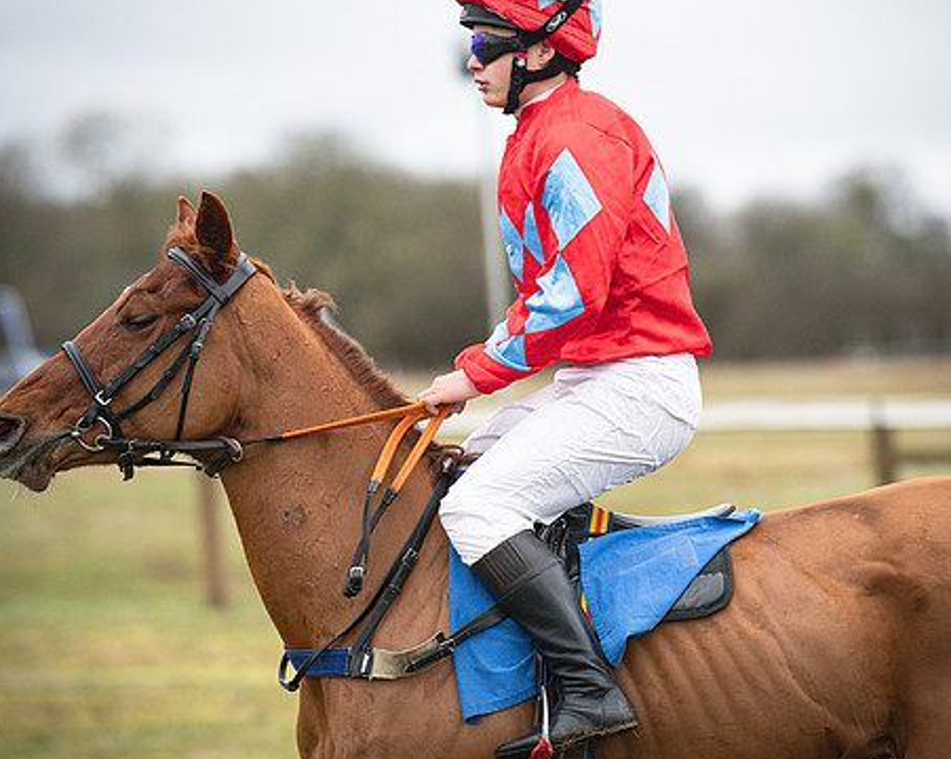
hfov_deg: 10.2
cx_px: 558
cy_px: 386
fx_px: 5343
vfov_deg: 8.1
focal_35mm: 190
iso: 640
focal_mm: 135
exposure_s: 1/1150
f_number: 2.2
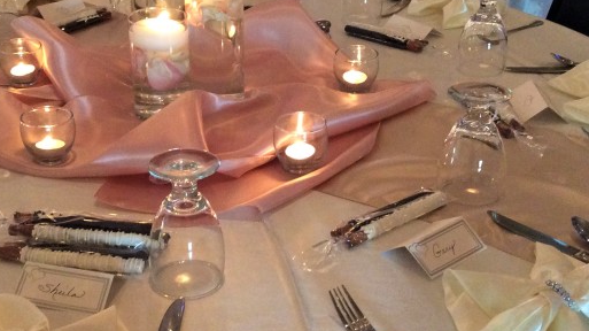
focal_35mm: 56
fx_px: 874
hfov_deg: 37.1
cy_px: 153
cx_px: 240
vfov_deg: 21.4
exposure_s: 1/24
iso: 250
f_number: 2.4
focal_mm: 3.3
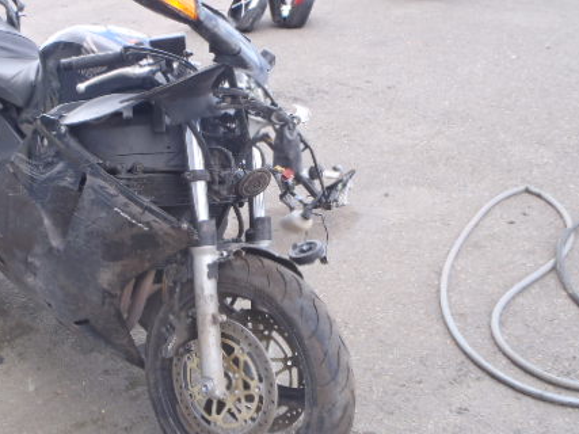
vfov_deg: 34.3
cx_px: 165
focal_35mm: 42
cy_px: 228
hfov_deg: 43.7
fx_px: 702
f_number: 3.5
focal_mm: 5
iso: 80
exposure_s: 1/60
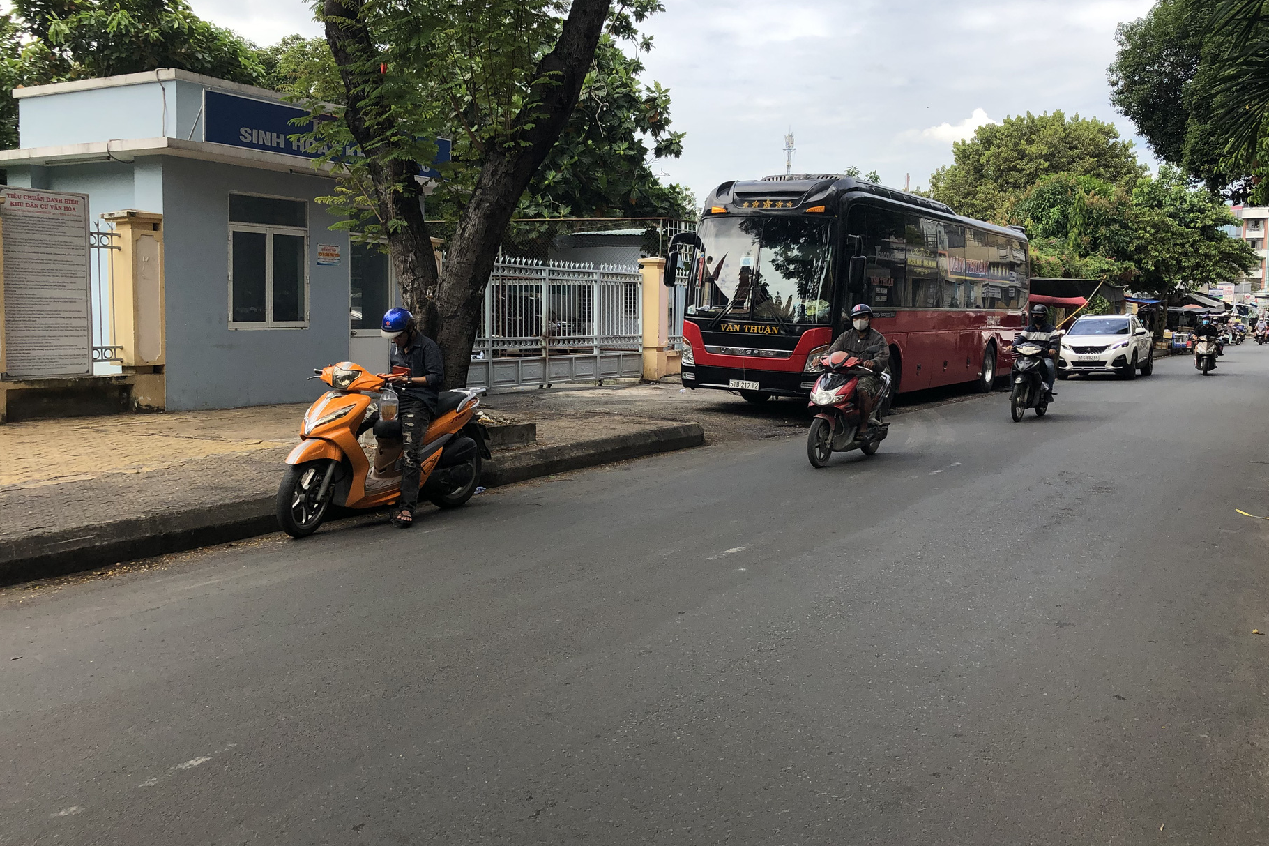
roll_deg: -0.4
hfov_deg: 58.7
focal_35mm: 32
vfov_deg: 41.1
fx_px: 1128
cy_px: 402
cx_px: 659
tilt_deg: -4.9
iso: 20
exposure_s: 1/1333
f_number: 1.8
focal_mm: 3.99
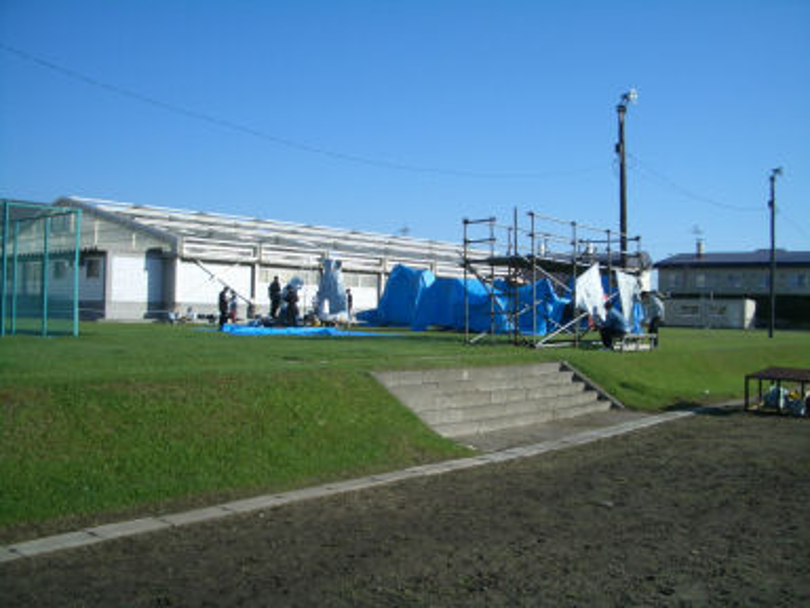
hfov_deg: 52.6
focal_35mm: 35
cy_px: 304
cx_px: 405
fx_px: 819
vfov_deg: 40.7
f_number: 4.3
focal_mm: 5.8
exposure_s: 1/640
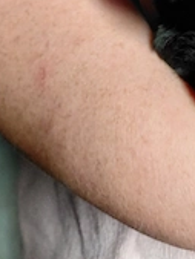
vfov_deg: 29.0
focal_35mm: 59
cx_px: 223
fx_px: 443
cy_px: -38
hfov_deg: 23.1
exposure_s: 1/30
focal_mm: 4.69
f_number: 1.8
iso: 320
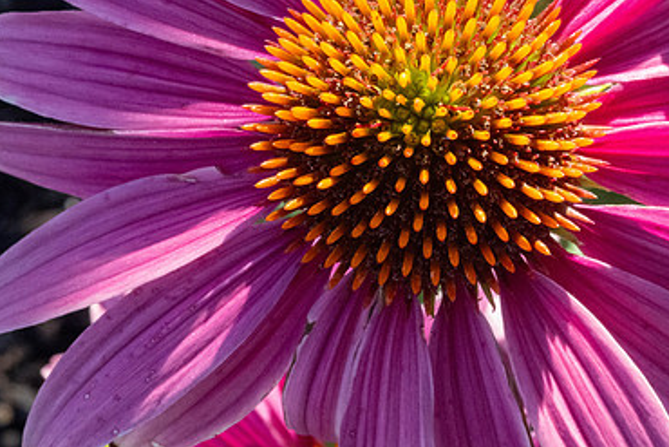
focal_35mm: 94
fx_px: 1747
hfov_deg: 21.6
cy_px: 104
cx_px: 447
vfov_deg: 14.5
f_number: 40
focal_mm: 60
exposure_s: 1/125
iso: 5000
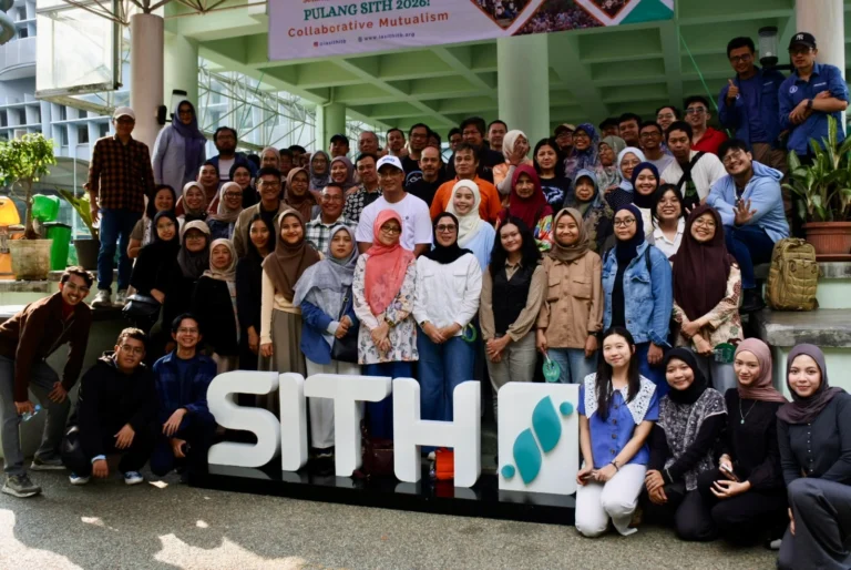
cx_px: 426
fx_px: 686
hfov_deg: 63.6
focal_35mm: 29
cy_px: 285
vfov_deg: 45.1
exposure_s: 1/160
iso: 160
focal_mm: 10.9
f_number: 3.5
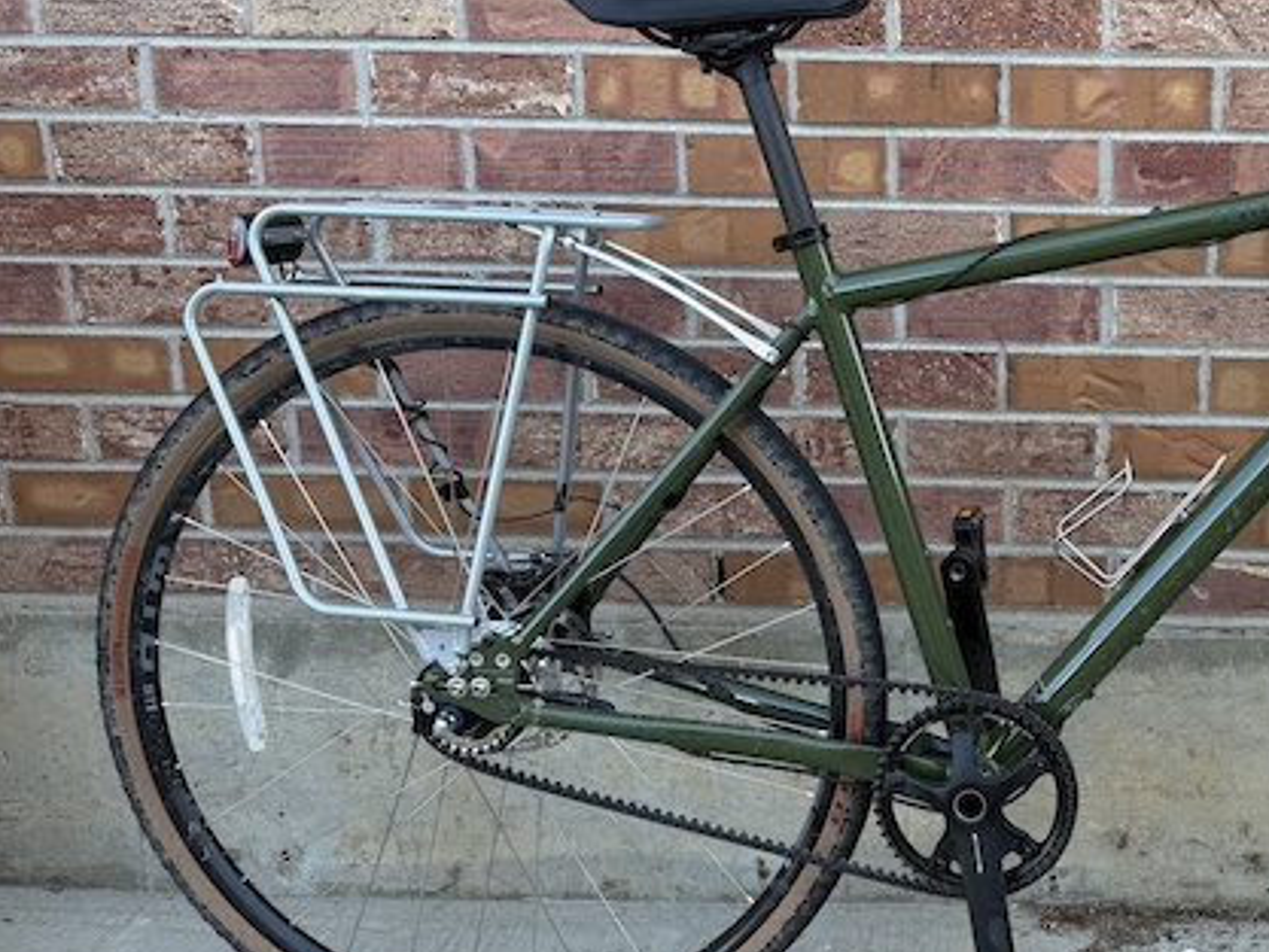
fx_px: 1687
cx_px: 1089
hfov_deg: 38.9
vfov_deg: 31.5
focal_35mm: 46
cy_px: 447
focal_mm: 6.76
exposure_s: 1/224
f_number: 1.78
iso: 64
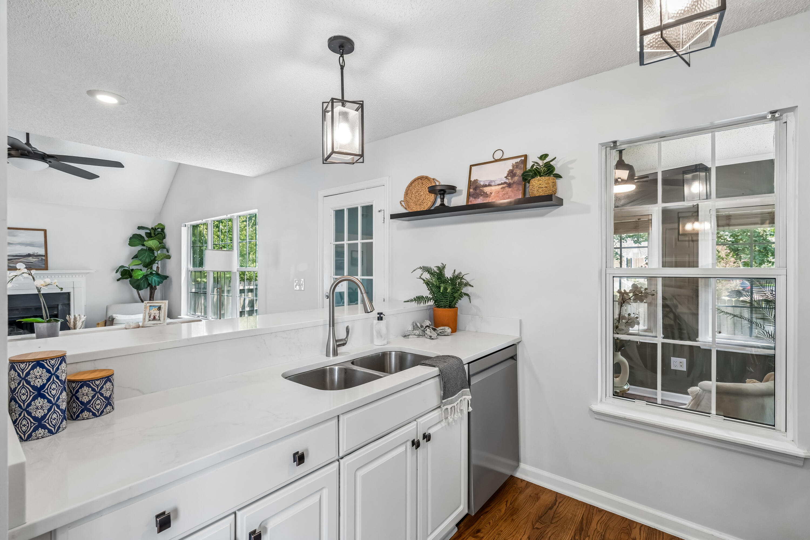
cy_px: 270
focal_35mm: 16
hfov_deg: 96.7
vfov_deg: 73.7
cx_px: 405
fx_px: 360
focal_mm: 16
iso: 400
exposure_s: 1/10
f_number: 8
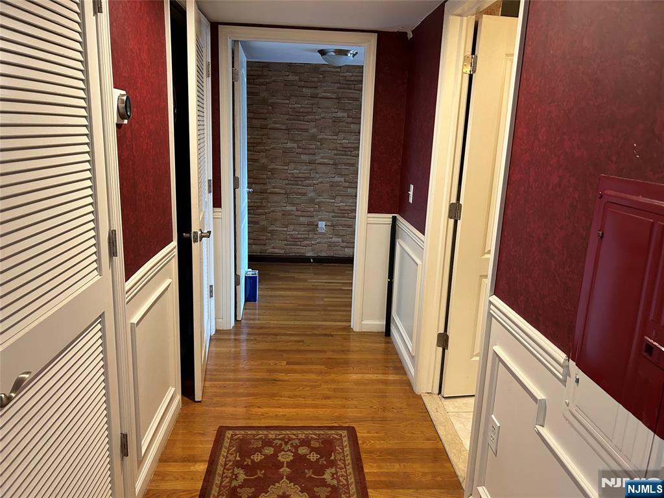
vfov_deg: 53.1
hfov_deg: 67.3
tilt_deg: -13.3
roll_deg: -1.9
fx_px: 499
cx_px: 332
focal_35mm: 26
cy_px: 249
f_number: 1.5
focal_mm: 5.7
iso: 200
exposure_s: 1/60
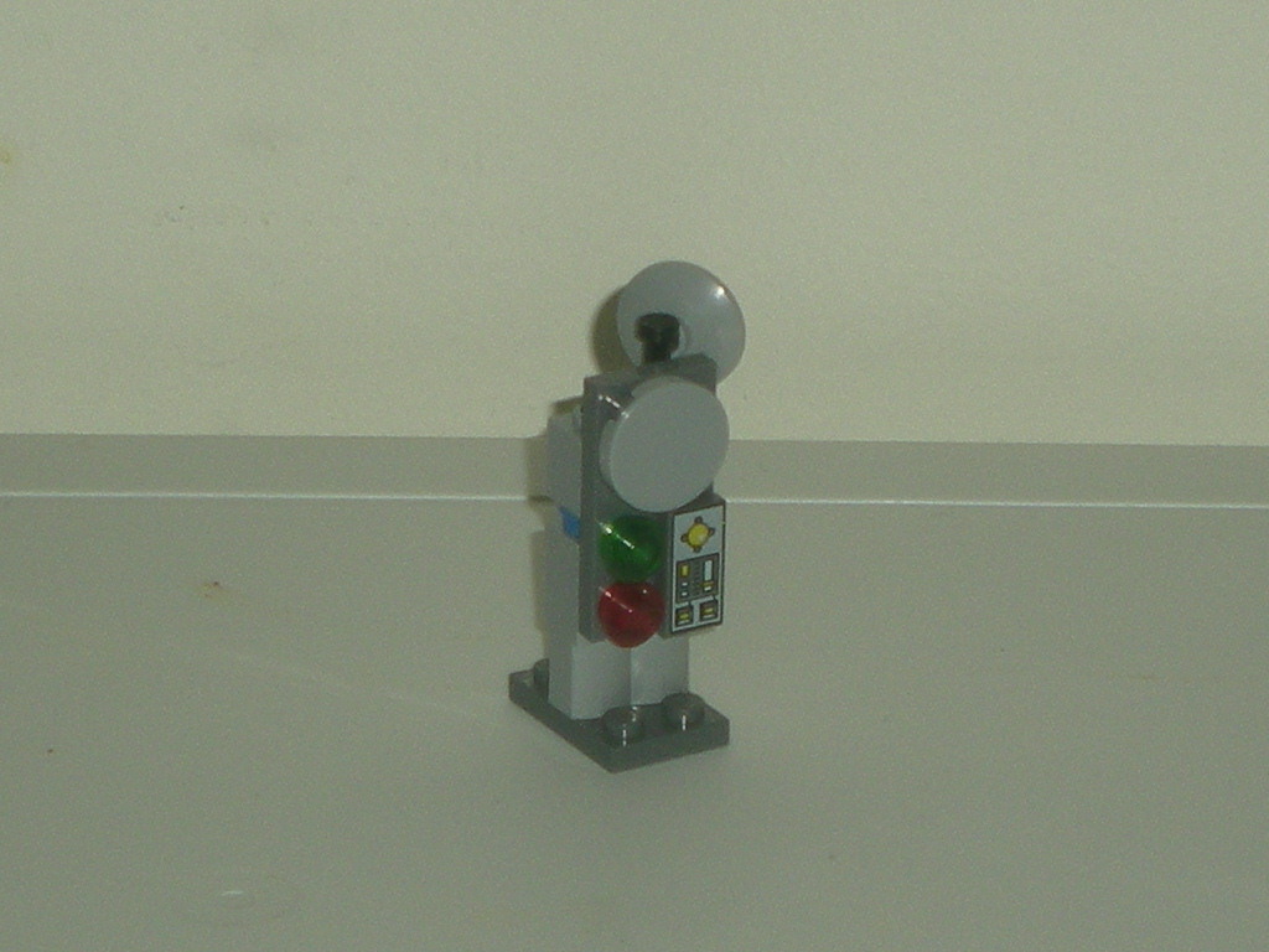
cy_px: 476
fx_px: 2713
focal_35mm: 74
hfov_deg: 26.3
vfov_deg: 19.9
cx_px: 634
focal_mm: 12.3
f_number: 4.6
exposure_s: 1/120
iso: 50
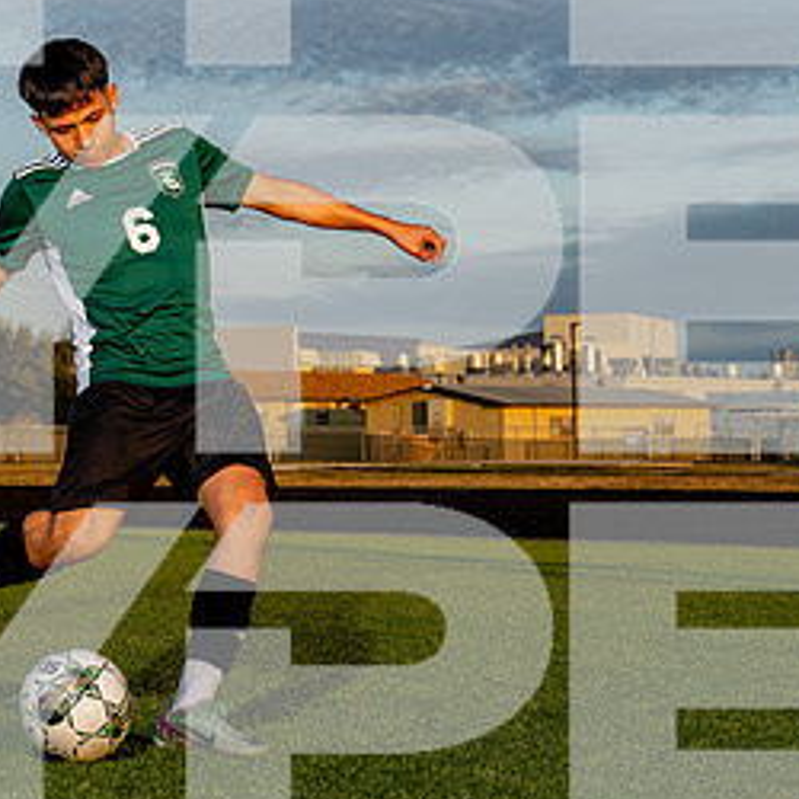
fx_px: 2272
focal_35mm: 87
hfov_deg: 19.7
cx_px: 134
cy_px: 286
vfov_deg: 19.9
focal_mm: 42
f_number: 4.5
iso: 200
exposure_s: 1/1250
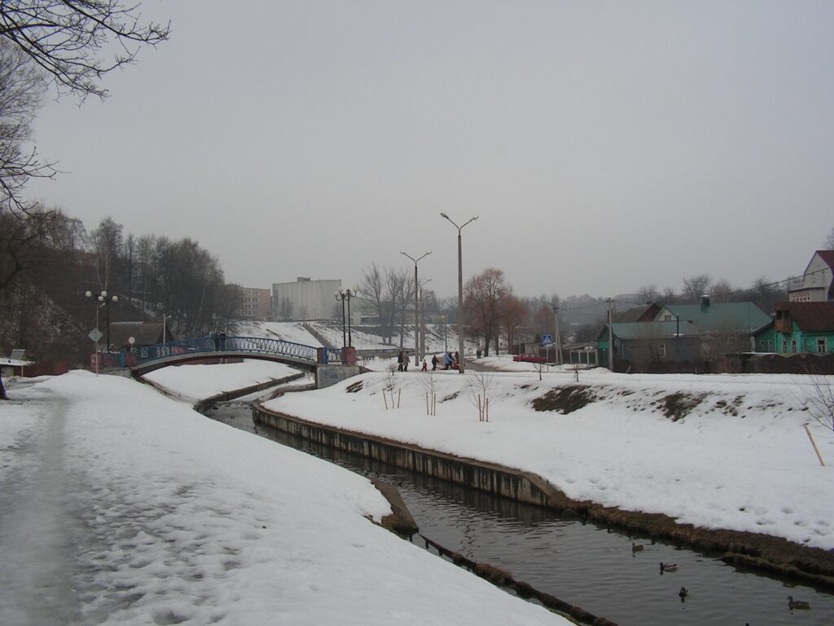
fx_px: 867
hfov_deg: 51.4
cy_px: 313
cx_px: 417
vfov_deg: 39.7
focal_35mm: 36
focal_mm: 6
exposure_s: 1/800
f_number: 4.8
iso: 64
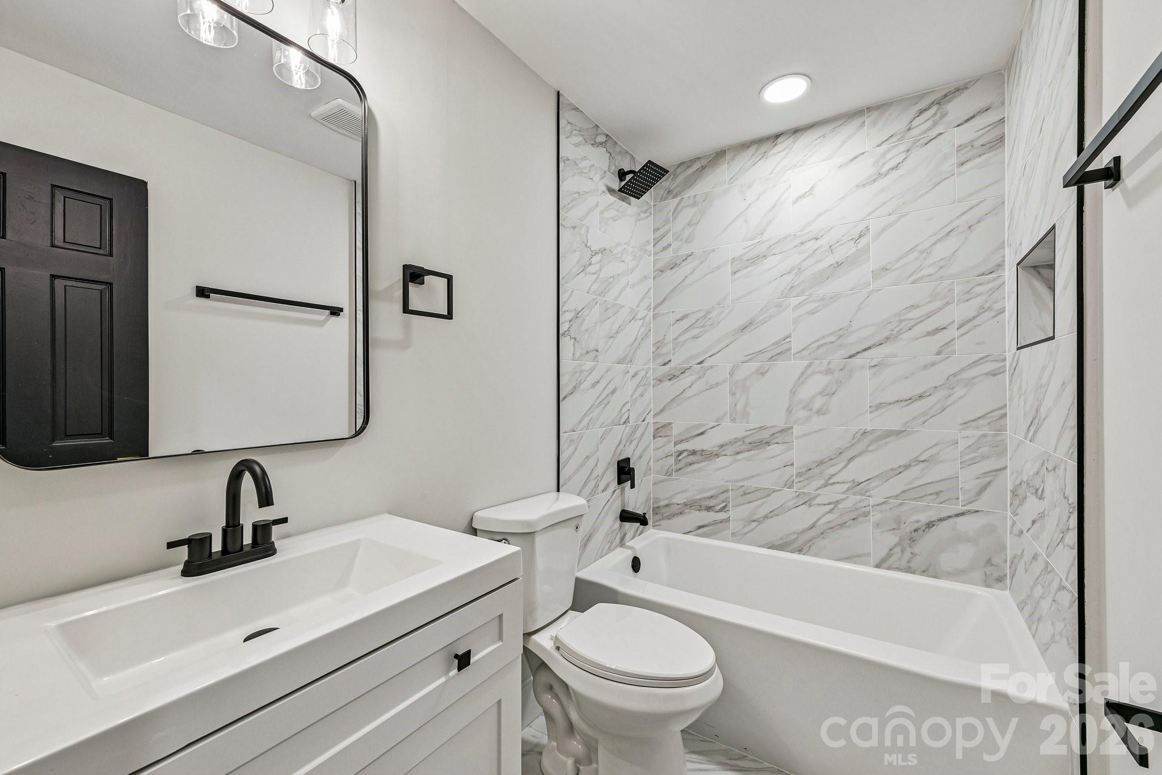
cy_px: 388
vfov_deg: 81.2
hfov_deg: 104.3
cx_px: 581
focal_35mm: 14
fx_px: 452
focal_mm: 14
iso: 220
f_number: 8
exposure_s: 1/15
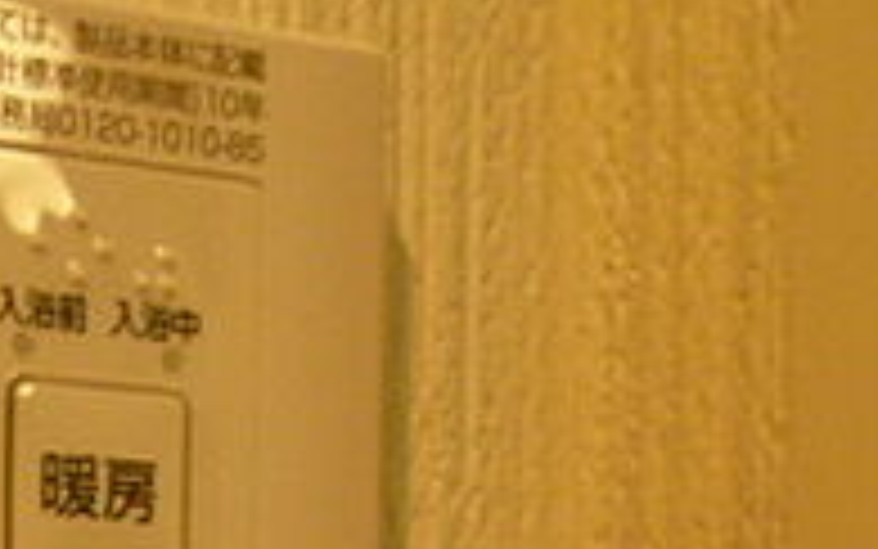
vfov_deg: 14.0
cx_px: -486
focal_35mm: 87
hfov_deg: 20.1
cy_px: 846
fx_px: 2082
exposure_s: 1/30
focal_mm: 4.5
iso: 250
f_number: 2.8
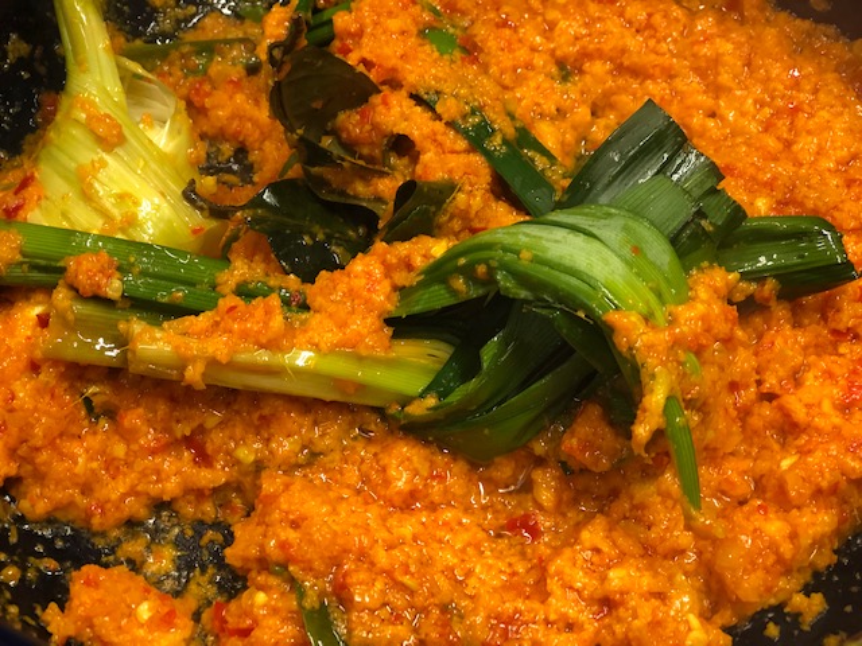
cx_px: 431
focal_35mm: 57
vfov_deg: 25.7
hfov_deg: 33.8
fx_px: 1419
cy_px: 323
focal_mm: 6.6
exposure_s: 1/33
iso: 200
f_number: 2.8
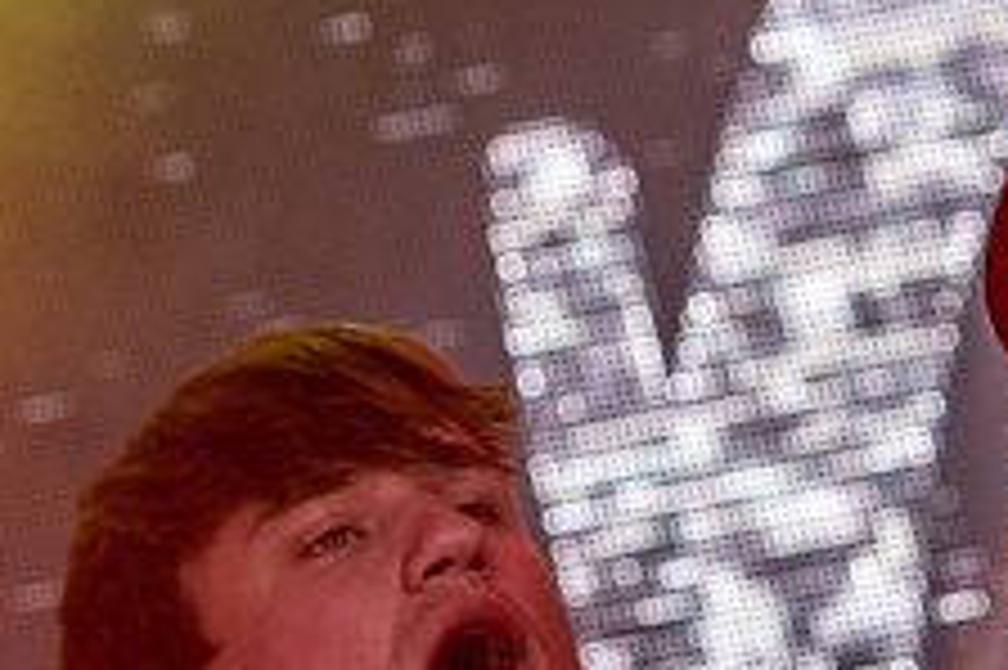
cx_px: 752
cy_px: 562
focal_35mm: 559
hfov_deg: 3.7
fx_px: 15640
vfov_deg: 2.5
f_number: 2.8
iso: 640
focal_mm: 116
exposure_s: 1/100
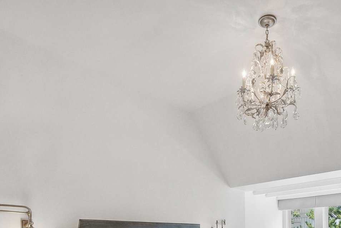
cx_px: 214
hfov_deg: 61.0
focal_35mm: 30
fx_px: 284
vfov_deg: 37.4
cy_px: 244
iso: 5000
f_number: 9
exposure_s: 1/320
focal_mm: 14
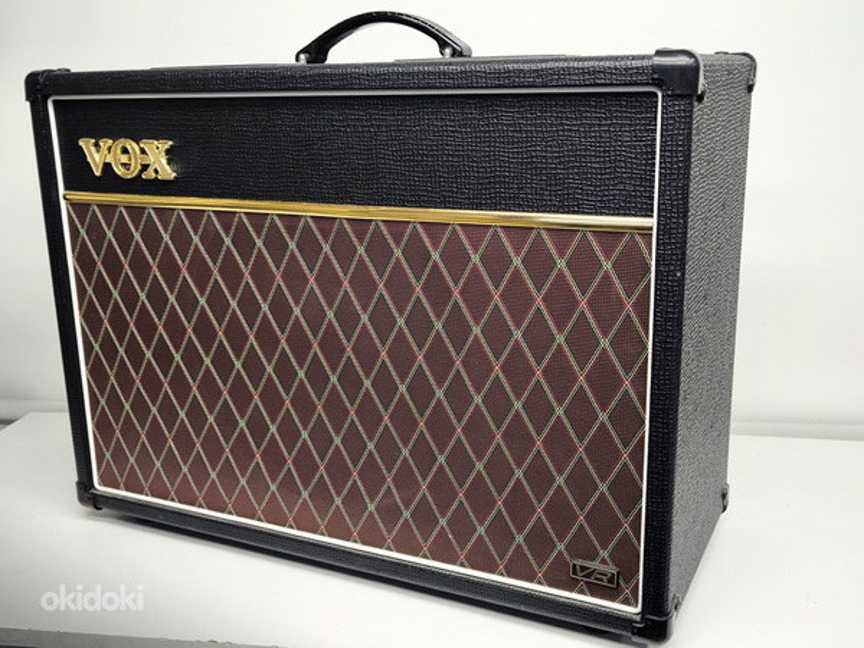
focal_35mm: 35
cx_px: 432
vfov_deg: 40.7
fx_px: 874
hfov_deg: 52.6
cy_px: 324
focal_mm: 6.92
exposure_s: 1/50
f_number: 1.9
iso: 125
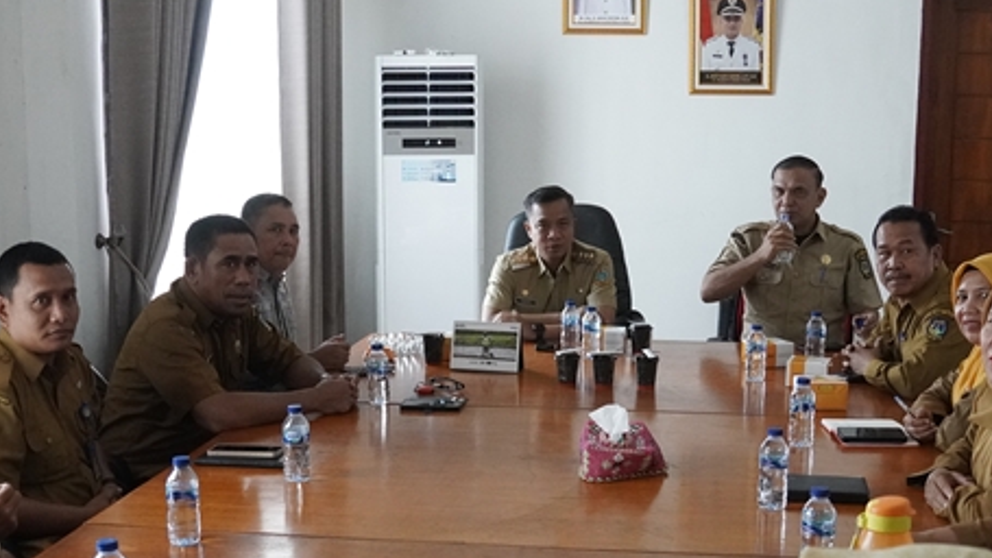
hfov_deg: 39.2
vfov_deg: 22.5
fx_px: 1394
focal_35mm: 53
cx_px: 480
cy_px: 380
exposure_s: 1/500
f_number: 4
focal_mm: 24
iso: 6400
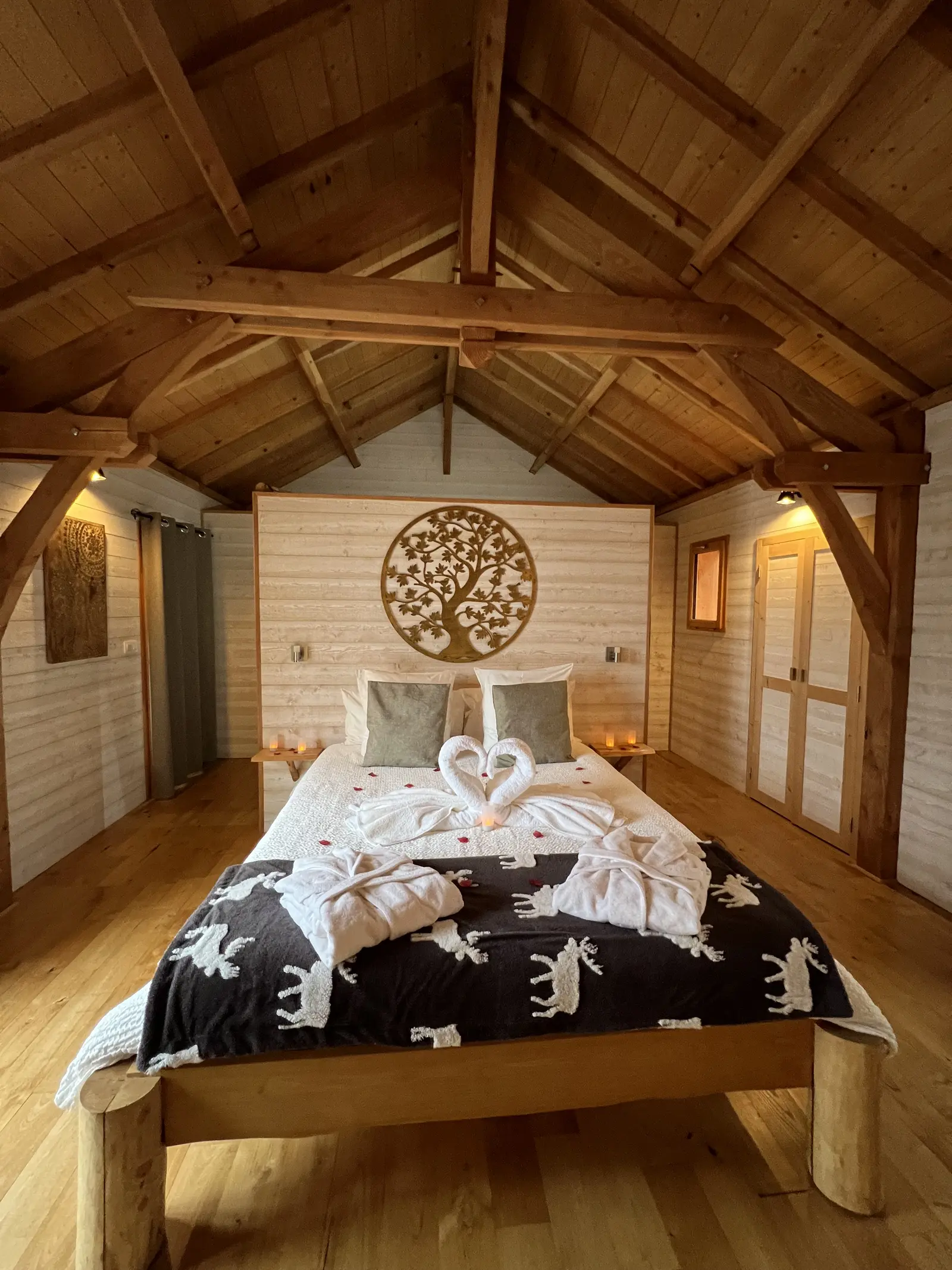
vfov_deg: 106.2
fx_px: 477
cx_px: 476
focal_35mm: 13
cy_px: 635
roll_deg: -0.6
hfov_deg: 89.9
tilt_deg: -3.7
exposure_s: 1/54
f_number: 1.8
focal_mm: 1.57
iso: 500
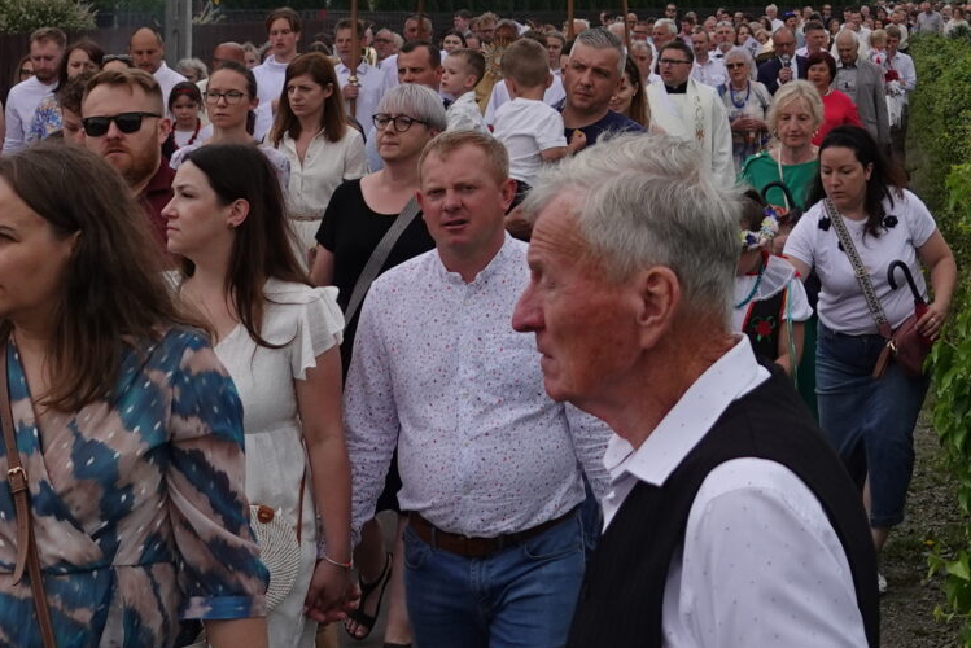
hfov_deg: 23.7
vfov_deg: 15.9
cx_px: 959
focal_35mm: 82
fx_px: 2212
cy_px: -177
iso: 100
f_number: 2.4
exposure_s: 1/1600
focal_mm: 8.8
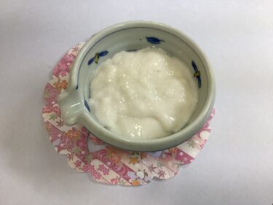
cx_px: 136
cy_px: 102
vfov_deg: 45.4
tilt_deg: -66.3
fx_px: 244
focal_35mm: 31
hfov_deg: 58.4
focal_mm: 3.3
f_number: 2.4
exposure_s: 1/50
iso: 80
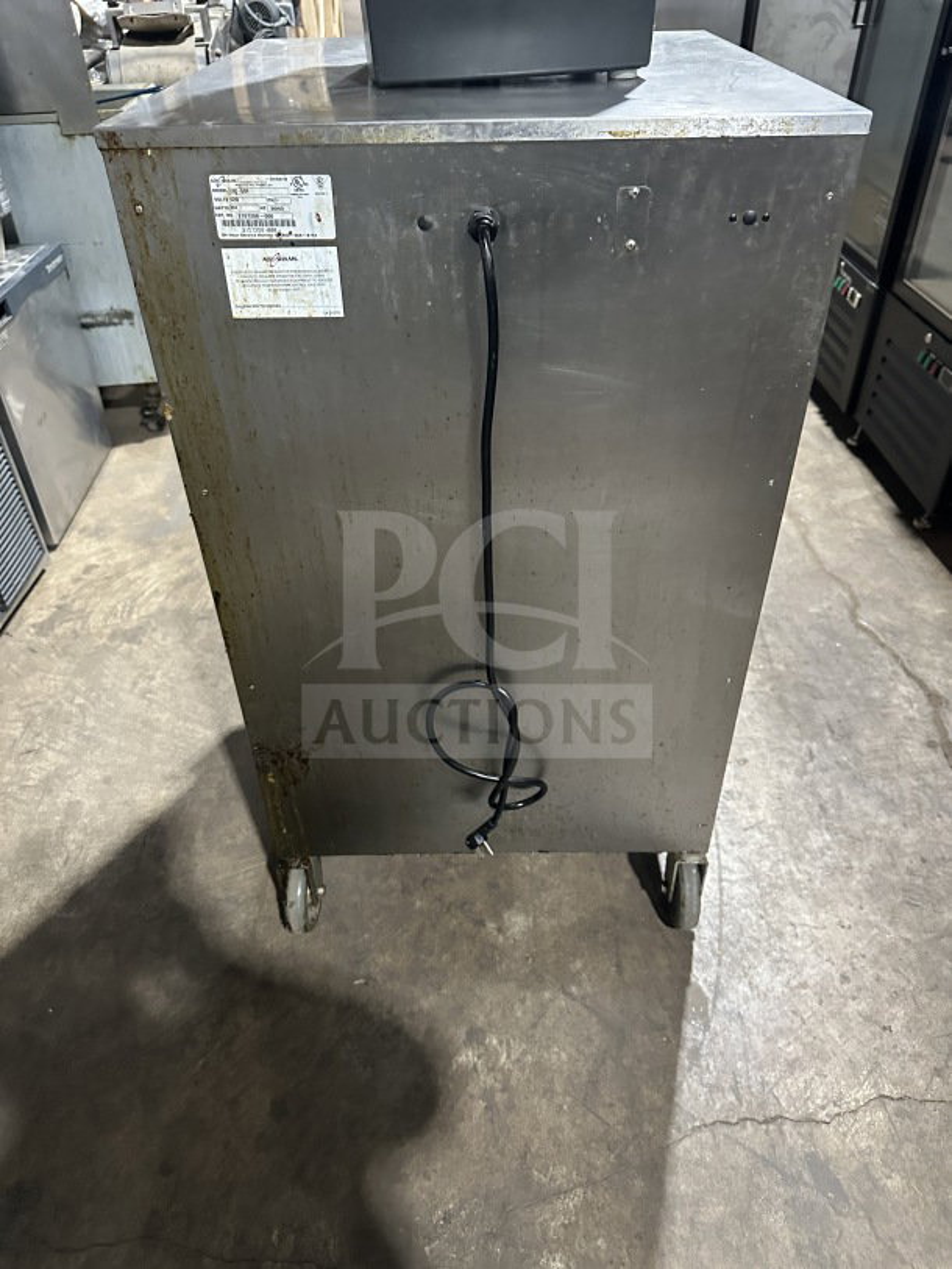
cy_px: 634
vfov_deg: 71.6
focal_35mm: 24
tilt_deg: -39.5
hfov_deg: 56.8
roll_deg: +1.6
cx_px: 476
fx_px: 880
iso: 1000
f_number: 1.78
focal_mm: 6.86
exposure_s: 1/52
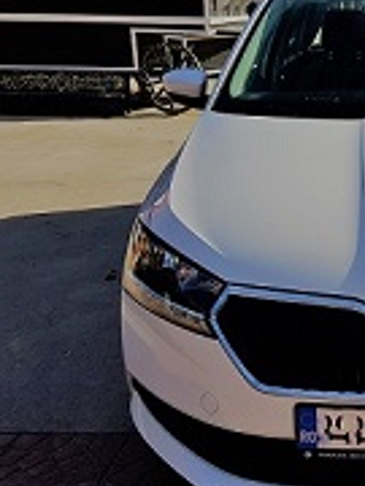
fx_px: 731
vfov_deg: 36.8
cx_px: 414
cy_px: 238
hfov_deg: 25.7
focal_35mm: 52
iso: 40
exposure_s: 1/2248
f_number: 1.7
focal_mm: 4.2
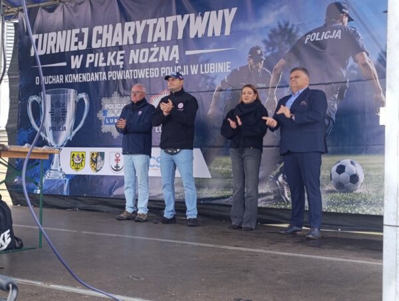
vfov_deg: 31.6
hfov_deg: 41.2
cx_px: 200
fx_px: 531
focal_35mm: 46
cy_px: 150
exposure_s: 1/120
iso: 426
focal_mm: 6.11
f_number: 1.65
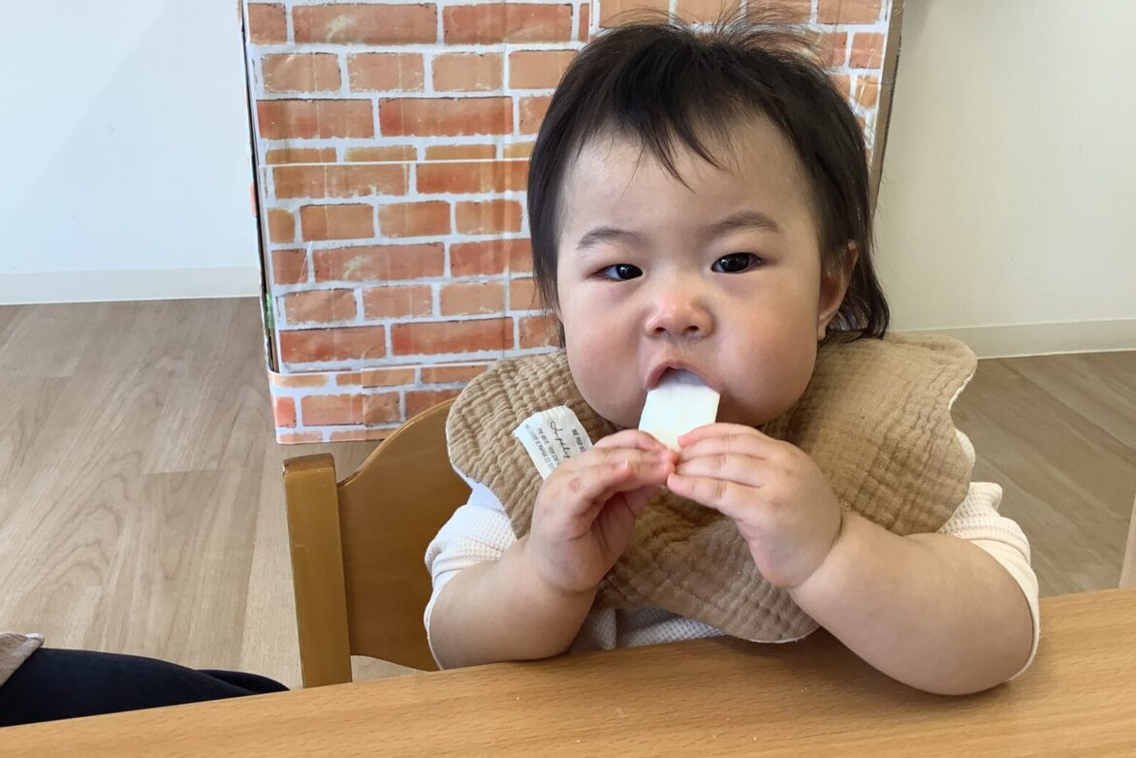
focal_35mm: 33
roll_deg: -1.5
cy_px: 363
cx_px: 566
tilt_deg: -22.4
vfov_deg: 40.0
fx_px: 1042
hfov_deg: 57.2
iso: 50
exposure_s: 1/50
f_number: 2.4
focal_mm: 3.3
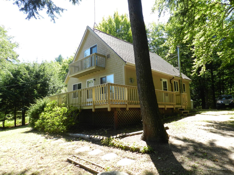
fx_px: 155
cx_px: 117
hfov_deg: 73.9
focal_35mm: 23
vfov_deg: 58.9
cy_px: 88
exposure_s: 1/250
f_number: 3.4
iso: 160
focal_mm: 4
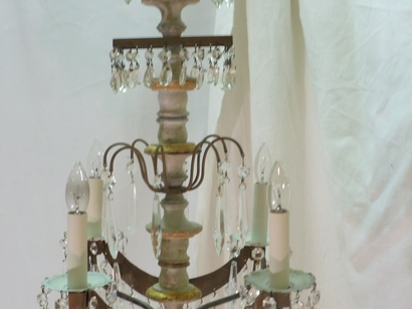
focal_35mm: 65
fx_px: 774
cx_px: 173
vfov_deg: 22.6
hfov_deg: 29.8
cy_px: 171
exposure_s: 1/8
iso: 80
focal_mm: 6.5
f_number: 3.6
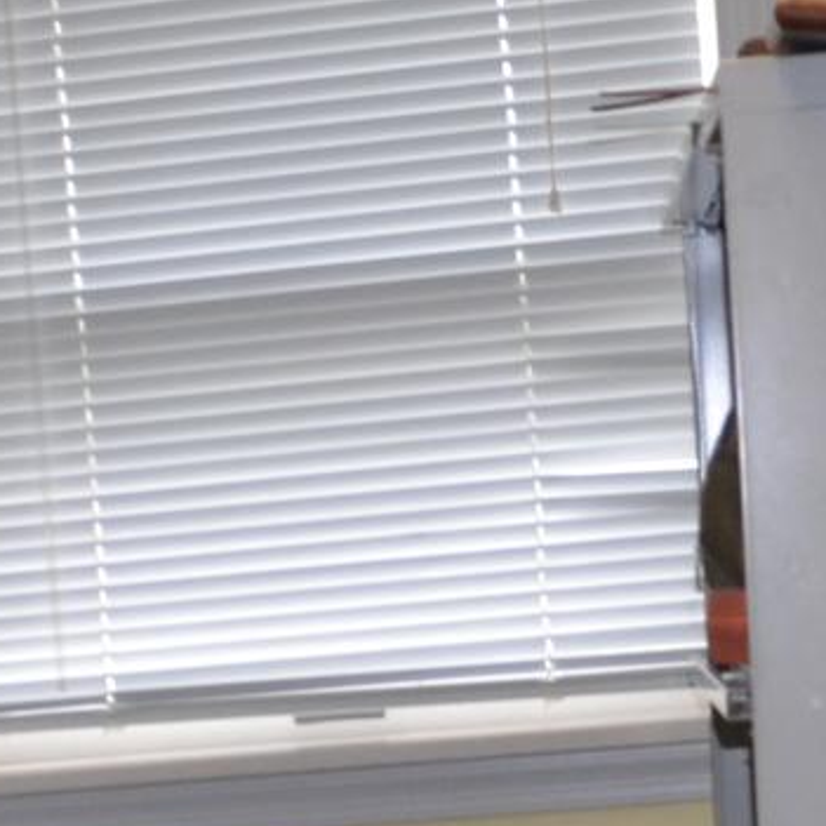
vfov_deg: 9.7
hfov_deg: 9.6
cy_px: 1052
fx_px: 4805
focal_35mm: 178
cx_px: -259
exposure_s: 1/60
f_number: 3.8
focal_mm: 24
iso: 800
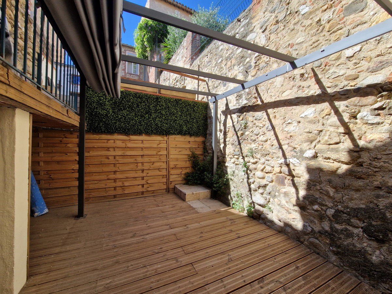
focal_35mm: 13
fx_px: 147
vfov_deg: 89.9
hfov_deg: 106.2
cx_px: 196
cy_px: 147
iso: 50
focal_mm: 2.2
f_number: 2.2
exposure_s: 1/886
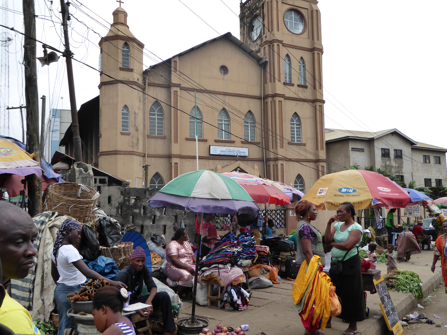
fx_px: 400
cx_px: 224
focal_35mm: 31
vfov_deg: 45.4
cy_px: 168
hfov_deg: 58.4
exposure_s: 1/500
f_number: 3.5
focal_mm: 5.4
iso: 125
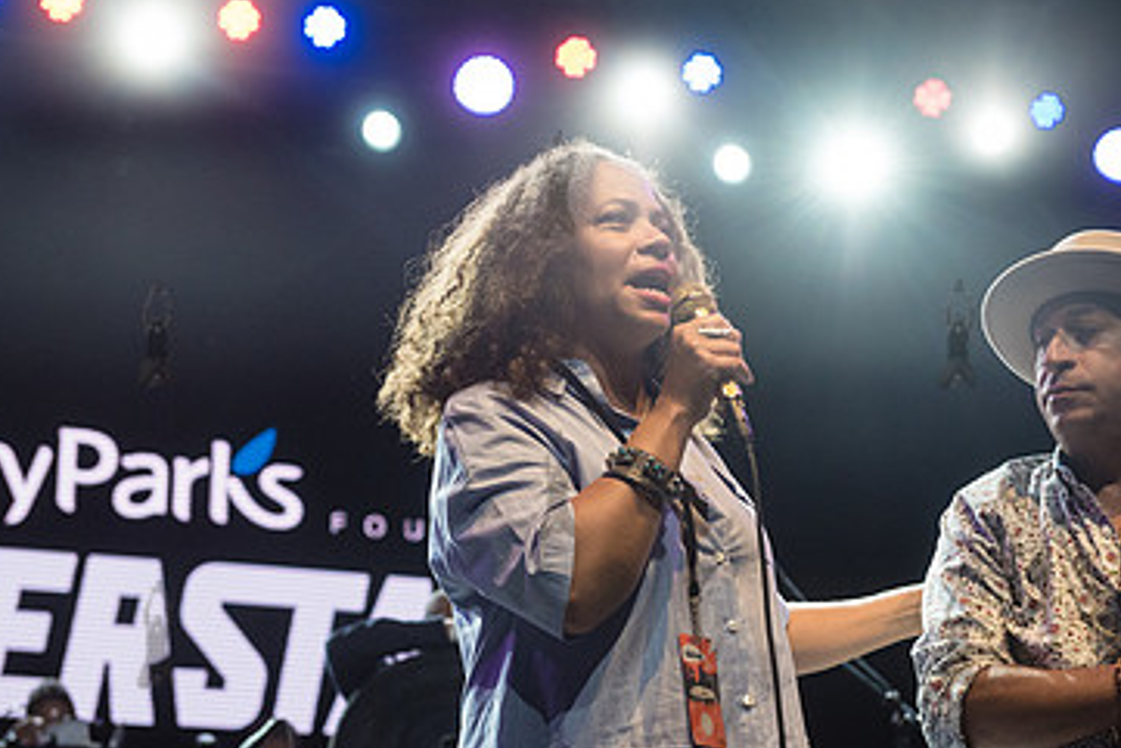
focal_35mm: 90
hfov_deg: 22.6
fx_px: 2803
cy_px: 483
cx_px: 556
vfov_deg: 15.2
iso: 2500
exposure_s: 1/2000
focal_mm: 56
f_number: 4
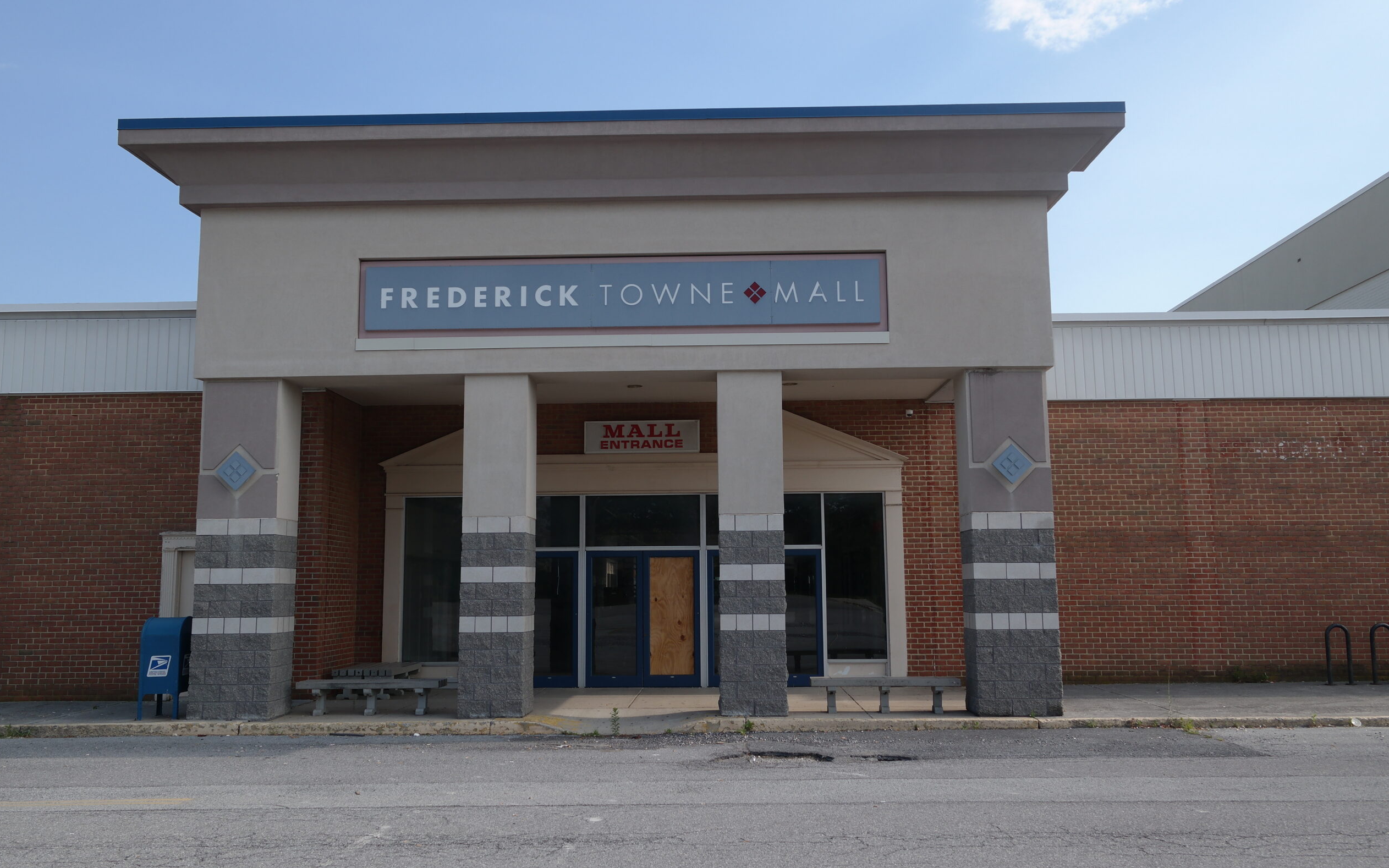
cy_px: 412
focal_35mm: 31
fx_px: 1173
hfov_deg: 61.2
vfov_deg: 40.6
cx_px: 688
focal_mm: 20
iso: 100
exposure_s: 1/250
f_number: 6.3
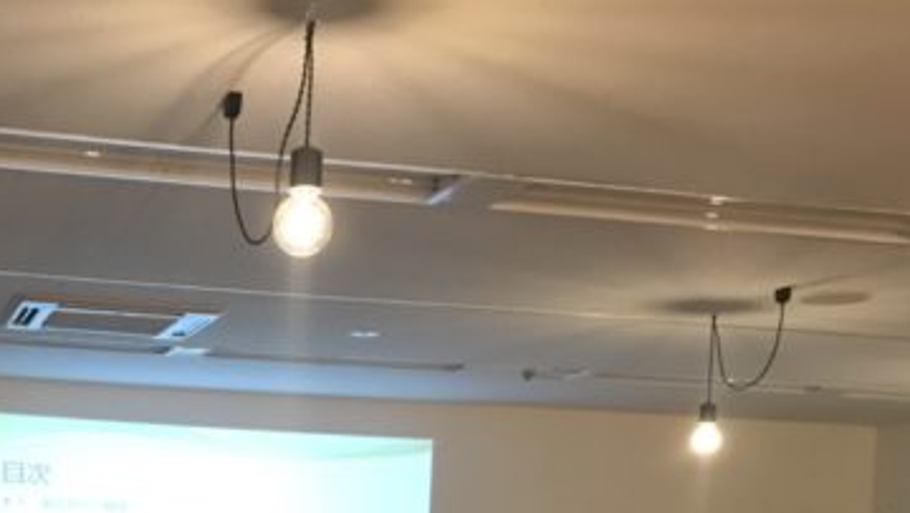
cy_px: 680
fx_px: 1569
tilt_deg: -3.9
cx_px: 190
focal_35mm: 65
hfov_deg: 31.5
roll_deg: -1.6
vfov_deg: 17.4
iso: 80
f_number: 1.8
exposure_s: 1/15
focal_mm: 3.99
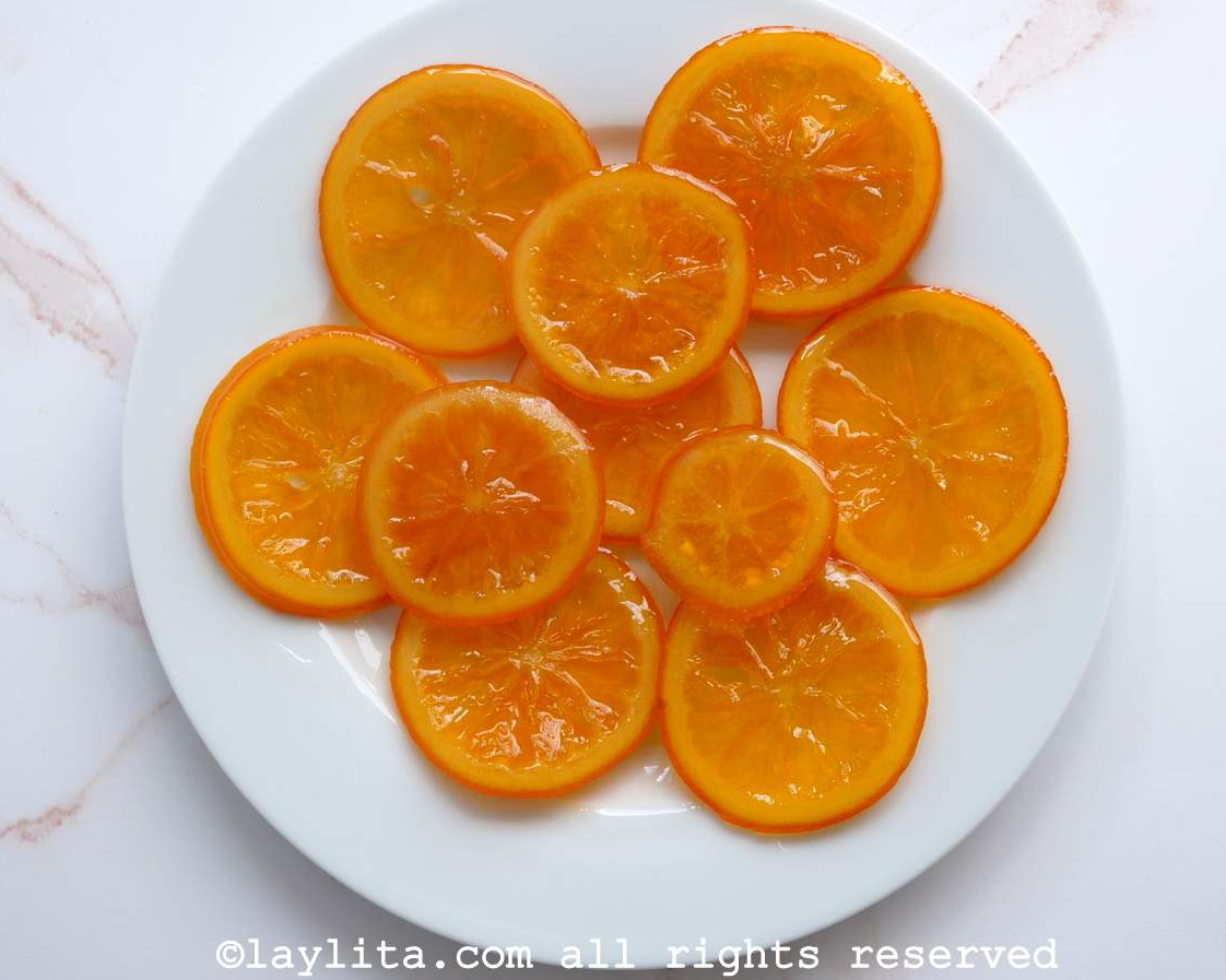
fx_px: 2576
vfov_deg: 21.5
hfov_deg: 26.8
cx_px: 635
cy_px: 489
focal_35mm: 71
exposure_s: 1/160
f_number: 4.5
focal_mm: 34
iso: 200
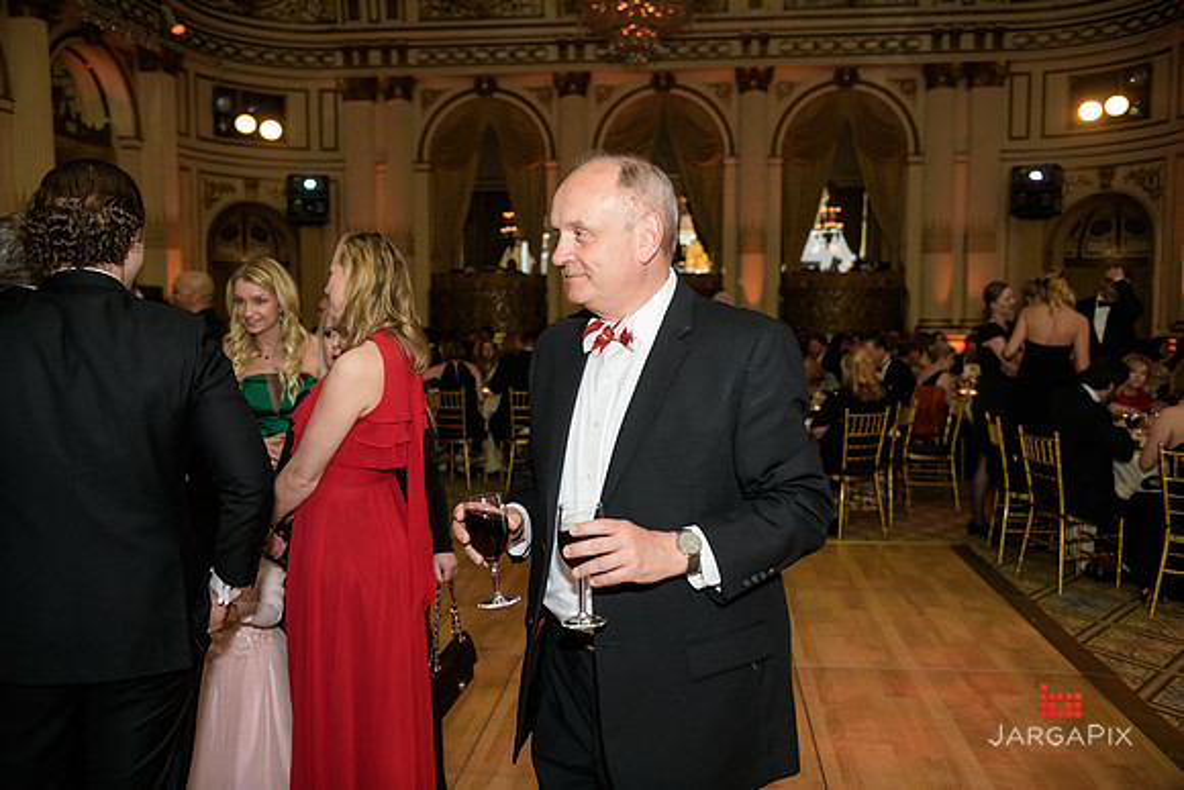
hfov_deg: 58.7
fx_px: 1053
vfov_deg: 41.1
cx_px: 592
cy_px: 395
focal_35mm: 32
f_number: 3.2
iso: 1600
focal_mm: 32
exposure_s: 1/125
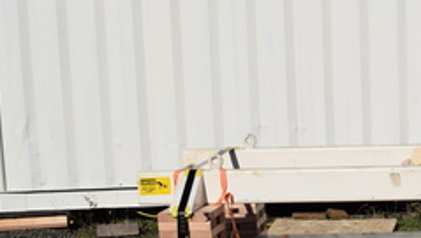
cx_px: 423
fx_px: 917
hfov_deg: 24.6
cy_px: 161
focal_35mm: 82
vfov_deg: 14.7
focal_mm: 25
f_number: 8
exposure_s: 1/1600
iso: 200
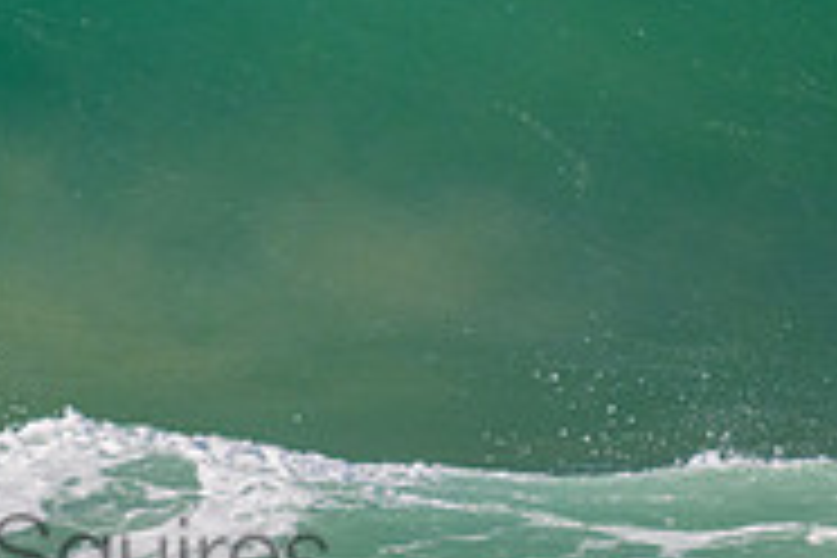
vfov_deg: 0.6
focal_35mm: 2498
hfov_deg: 0.8
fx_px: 58074
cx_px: -18
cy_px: -191
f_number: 11
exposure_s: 1/2000
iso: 2200
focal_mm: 800
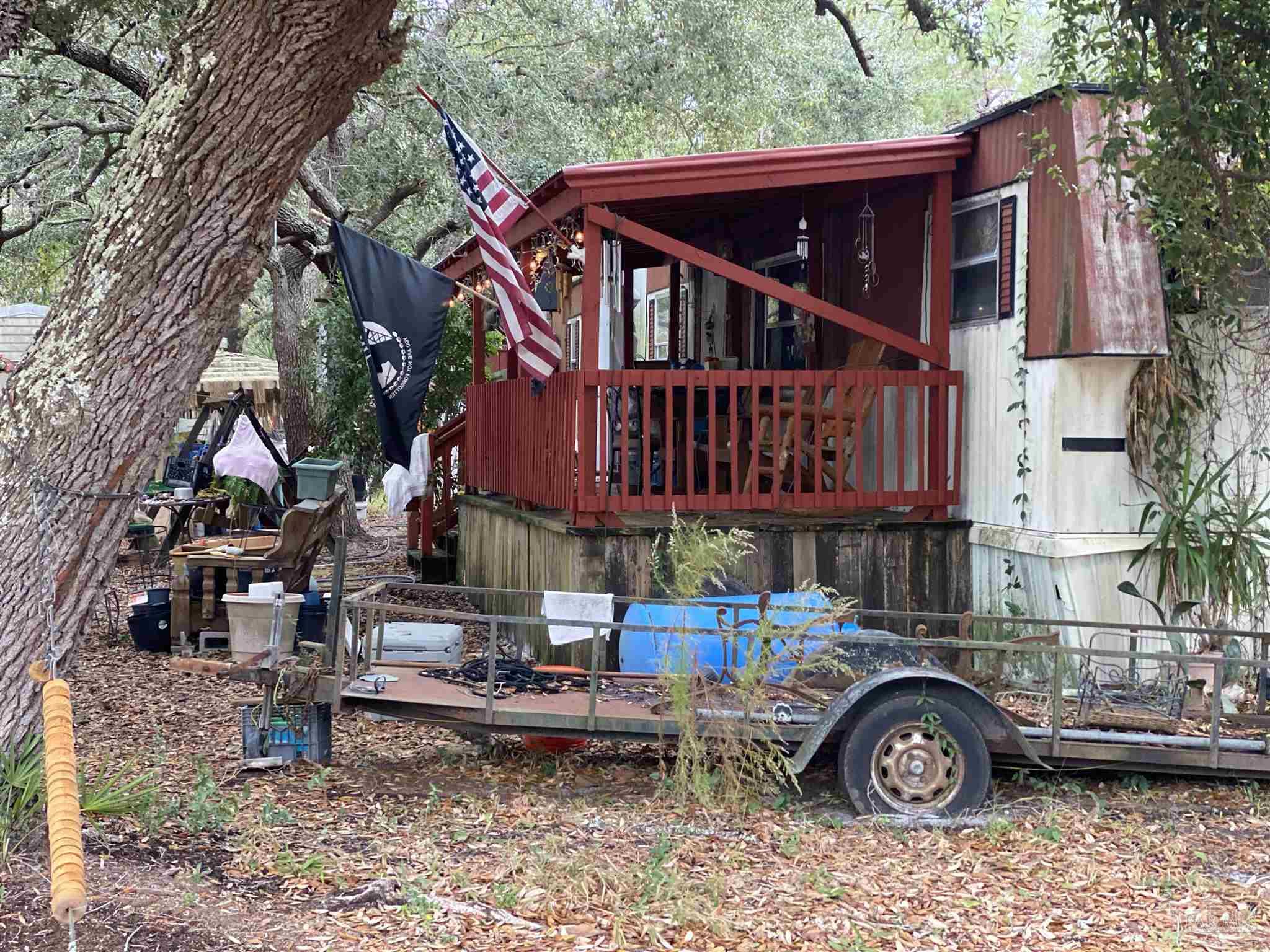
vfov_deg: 28.0
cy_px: 476
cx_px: 635
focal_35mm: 52
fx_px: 1908
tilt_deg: -0.8
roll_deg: -0.2
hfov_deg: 36.8
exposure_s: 1/122
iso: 125
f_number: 2
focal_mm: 6
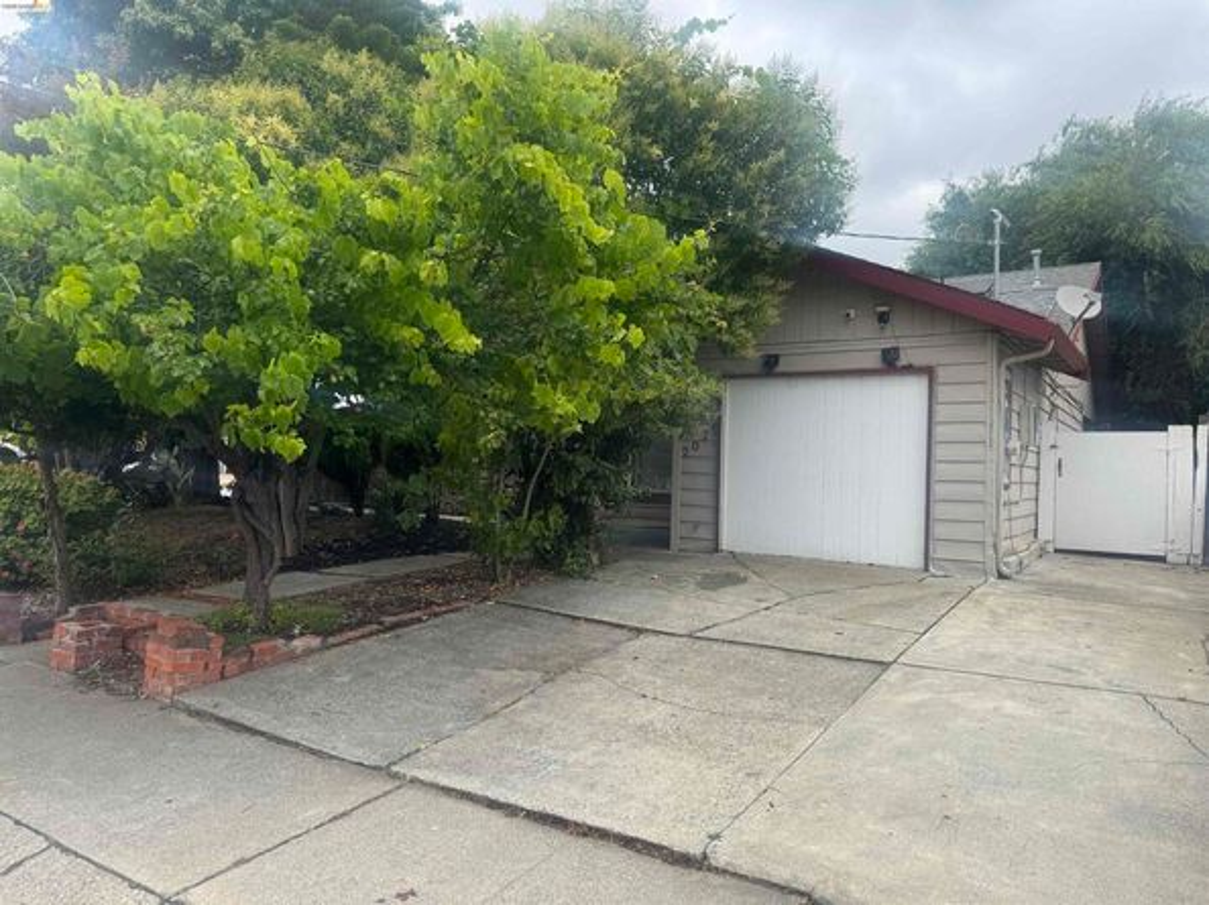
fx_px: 838
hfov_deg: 71.6
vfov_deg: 56.8
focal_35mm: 24
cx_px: 604
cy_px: 452
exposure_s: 1/2174
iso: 80
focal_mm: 6.76
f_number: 1.78
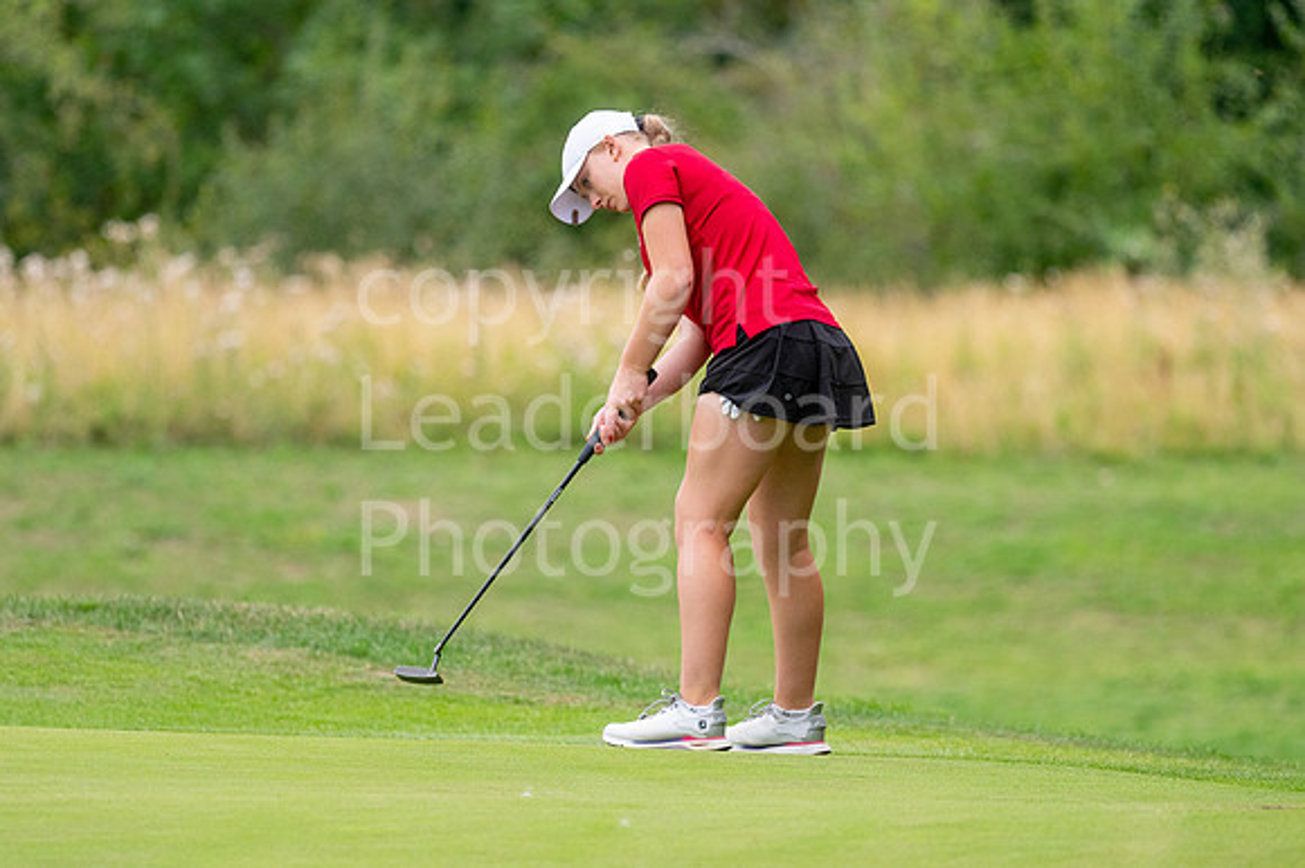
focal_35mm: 450
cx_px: 652
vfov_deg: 3.1
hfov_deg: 4.6
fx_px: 16303
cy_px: 434
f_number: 4
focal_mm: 300
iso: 500
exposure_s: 1/1600
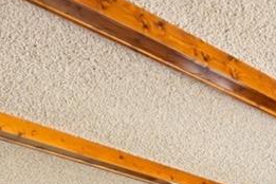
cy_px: 389
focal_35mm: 92
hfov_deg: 21.5
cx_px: 269
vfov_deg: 12.7
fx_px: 705
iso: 400
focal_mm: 10
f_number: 8
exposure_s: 1/15
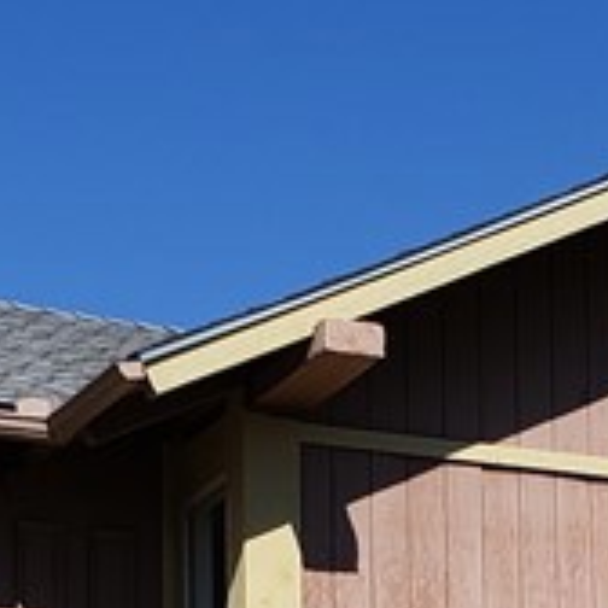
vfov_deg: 12.0
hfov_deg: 12.5
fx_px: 2782
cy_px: 840
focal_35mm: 140
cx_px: 250
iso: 50
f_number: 2.4
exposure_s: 1/2111
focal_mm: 4.3
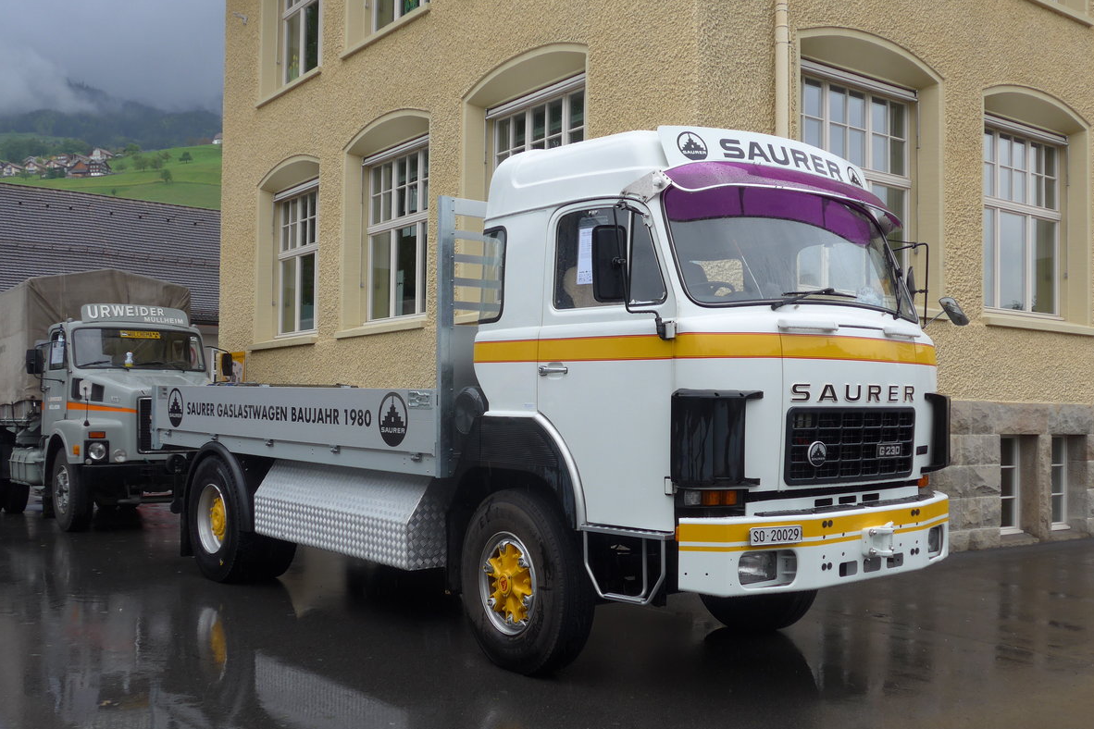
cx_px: 552
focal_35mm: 38
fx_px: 1155
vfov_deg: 35.0
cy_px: 412
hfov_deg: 50.7
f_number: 2.8
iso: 80
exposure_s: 1/320
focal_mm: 7.5
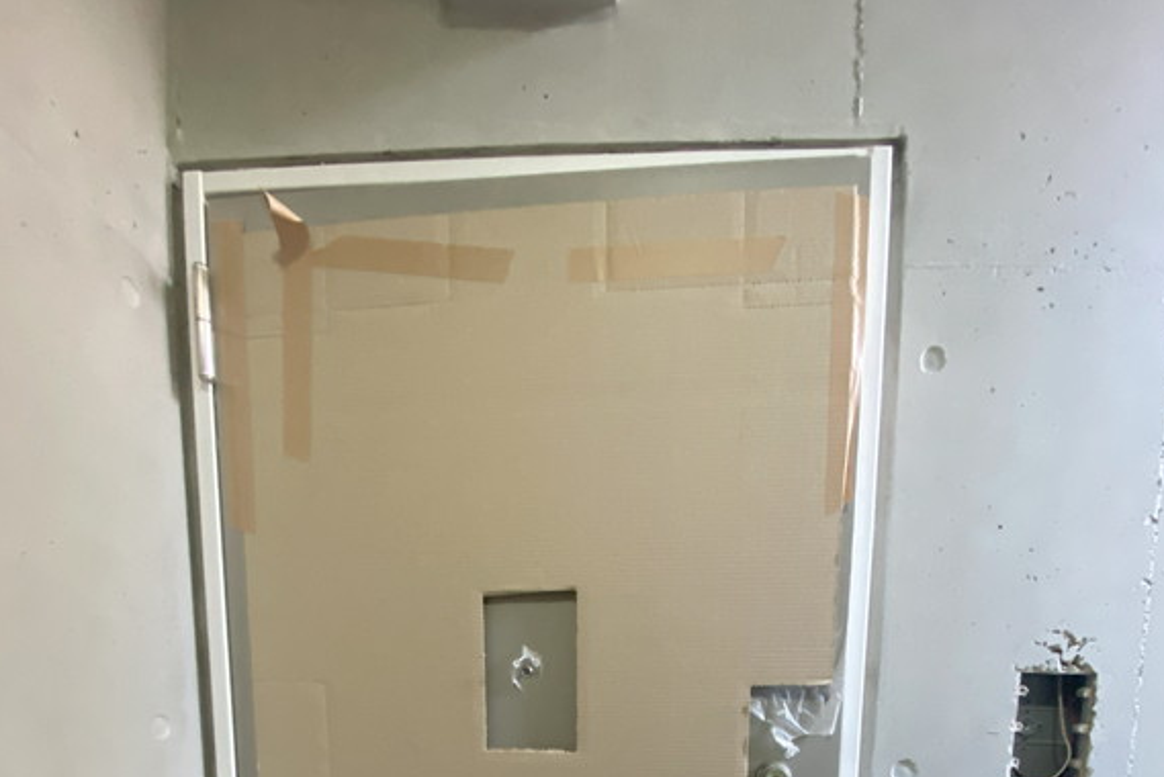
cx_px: 595
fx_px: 615
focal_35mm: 19
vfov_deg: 51.3
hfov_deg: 86.9
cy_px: 783
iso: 500
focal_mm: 1.54
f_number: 2.4
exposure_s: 1/50
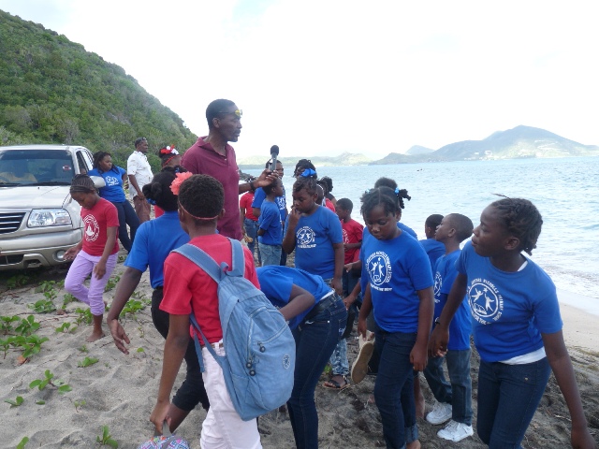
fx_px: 467
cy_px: 224
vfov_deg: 51.4
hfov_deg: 65.3
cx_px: 300
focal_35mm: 27
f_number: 3.6
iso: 100
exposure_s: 1/250
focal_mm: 4.8
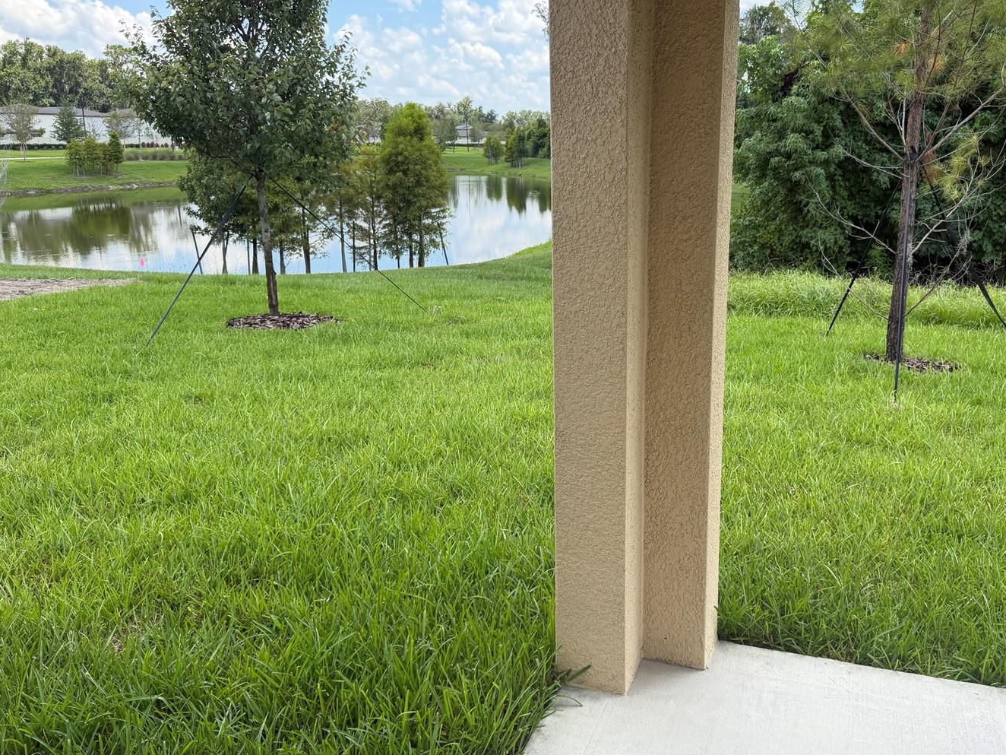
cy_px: 336
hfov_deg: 61.3
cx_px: 581
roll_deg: +0.2
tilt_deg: -12.7
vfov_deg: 48.1
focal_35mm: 29
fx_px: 843
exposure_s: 1/2169
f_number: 1.78
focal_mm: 6.76
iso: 100
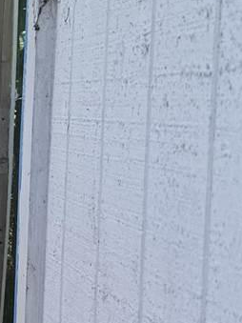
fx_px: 1520
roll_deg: +0.0
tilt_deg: -6.5
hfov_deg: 8.2
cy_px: 276
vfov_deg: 12.1
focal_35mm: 163
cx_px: -373
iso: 80
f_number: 1.78
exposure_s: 1/1337
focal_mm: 6.76
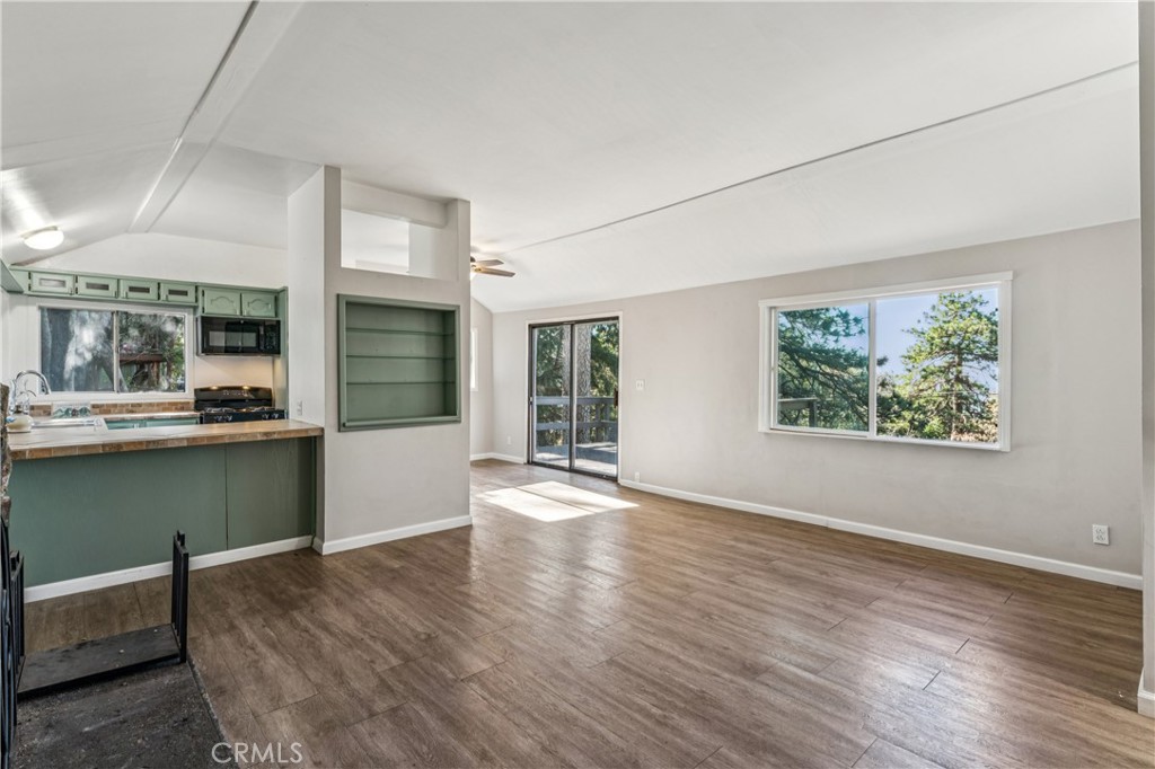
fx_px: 552
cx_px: 578
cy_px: 384
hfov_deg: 92.6
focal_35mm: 17
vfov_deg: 69.8
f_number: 13
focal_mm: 17.2
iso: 100
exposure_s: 1/1.67
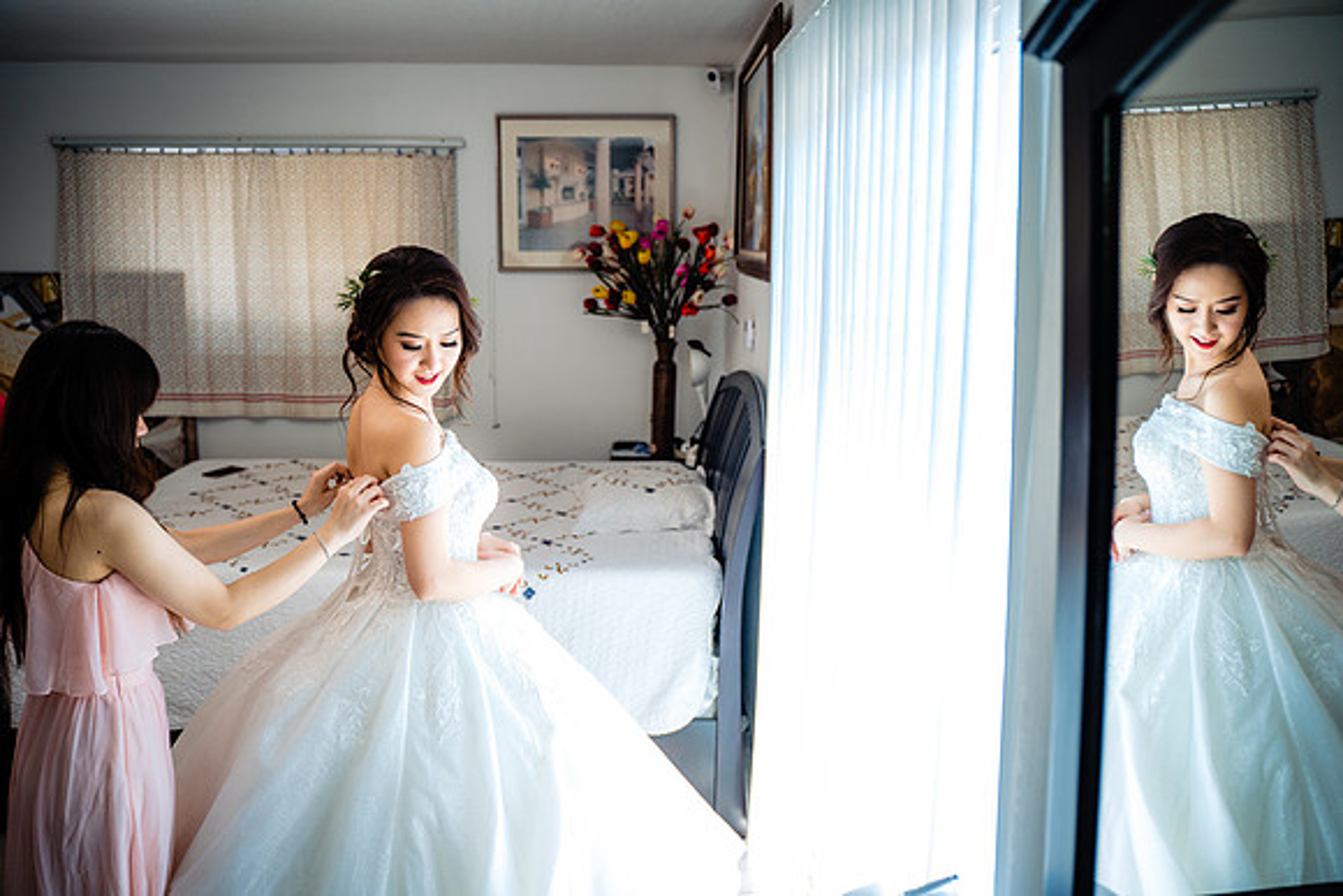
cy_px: 448
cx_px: 672
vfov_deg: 46.4
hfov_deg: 65.5
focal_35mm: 28
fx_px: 1045
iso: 500
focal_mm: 28
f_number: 2.8
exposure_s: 1/200
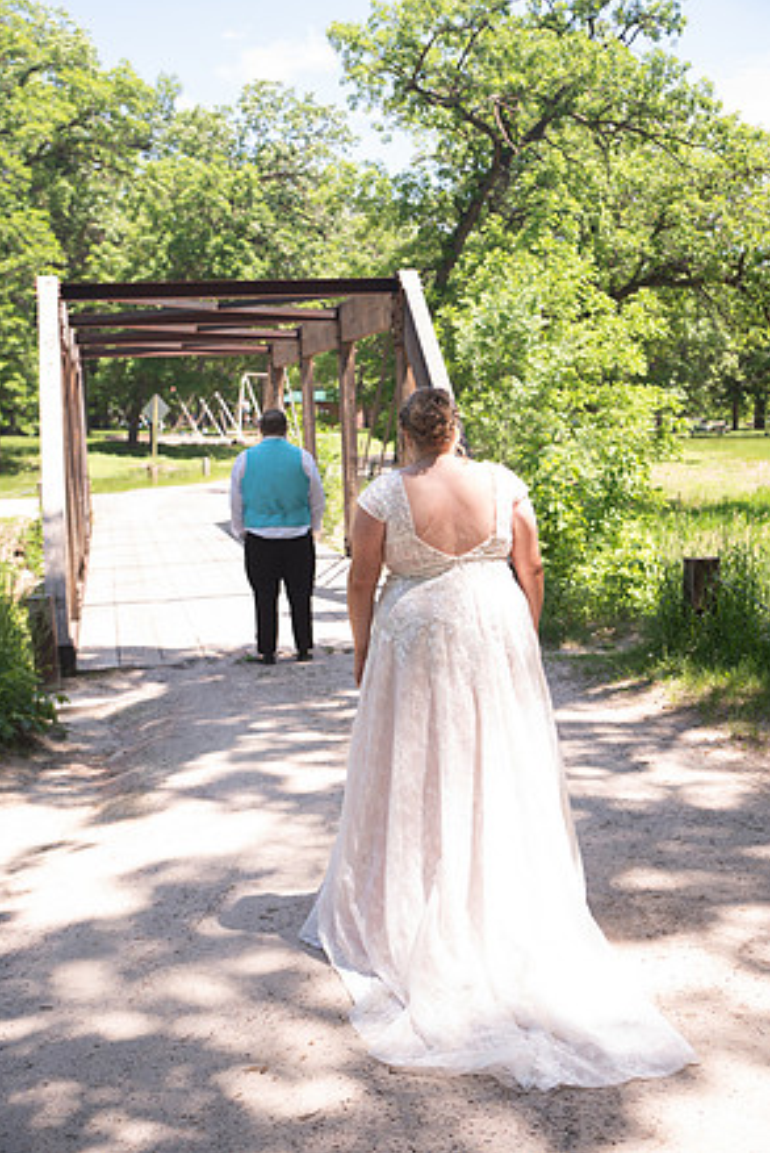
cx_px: 384
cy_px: 565
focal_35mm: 41
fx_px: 1314
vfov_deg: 47.4
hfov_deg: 32.7
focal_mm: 40
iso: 31
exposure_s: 1/125
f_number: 3.5
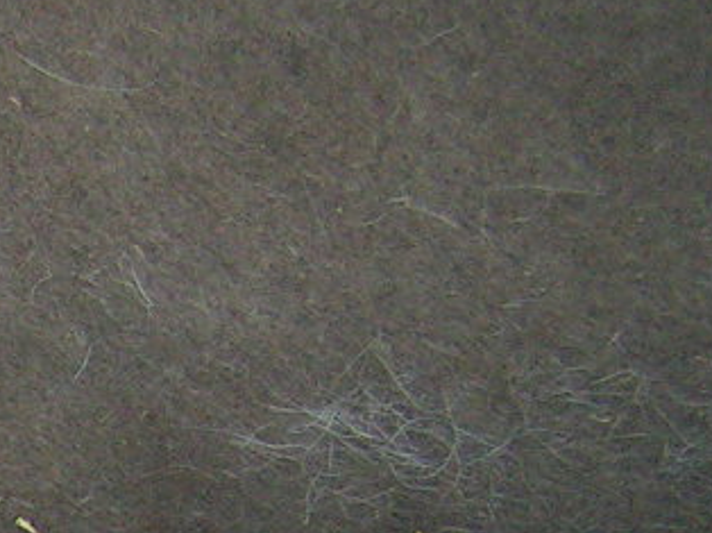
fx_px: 3186
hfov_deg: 11.6
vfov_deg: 9.1
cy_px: 953
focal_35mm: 155
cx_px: -673
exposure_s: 1/40
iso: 160
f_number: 2.8
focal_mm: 6.3
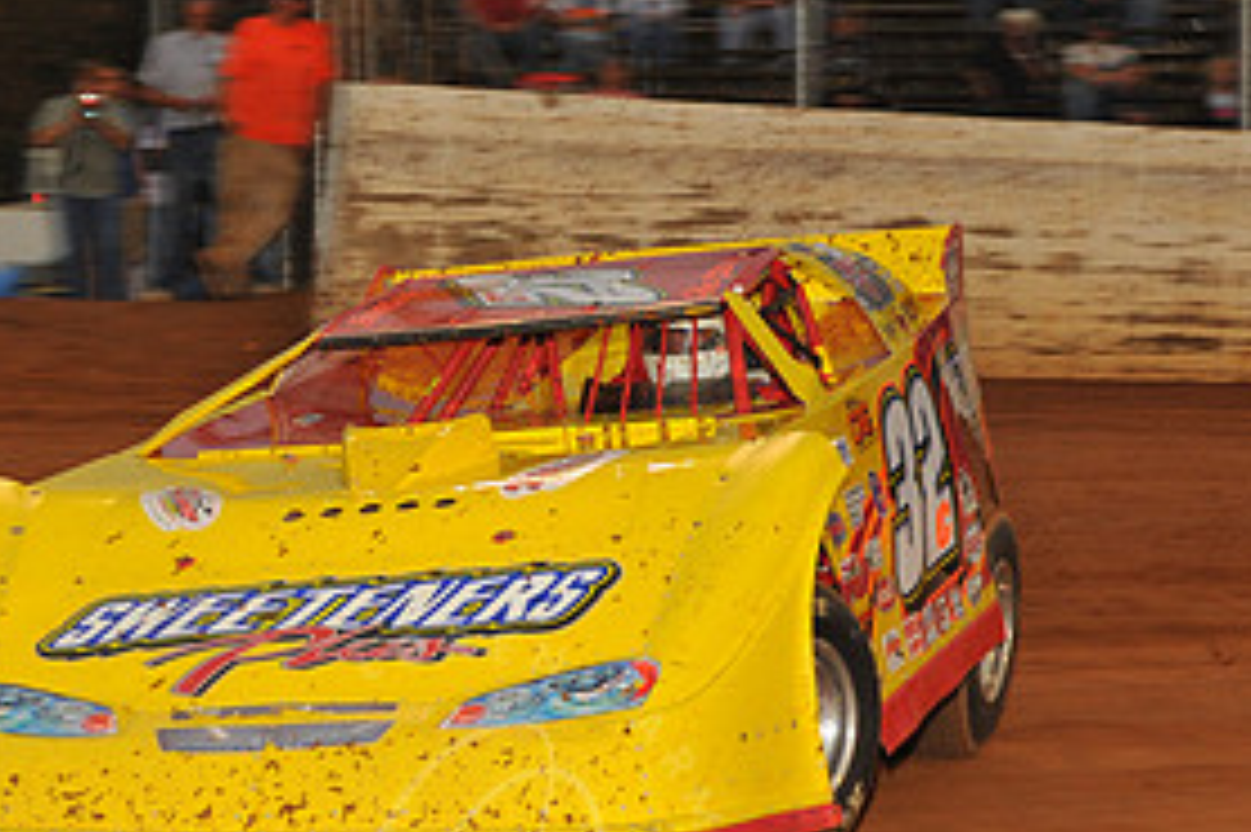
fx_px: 5070
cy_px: 486
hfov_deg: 14.1
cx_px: 459
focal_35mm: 146
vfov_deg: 9.4
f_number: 7.1
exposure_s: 1/320
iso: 800
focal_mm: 70
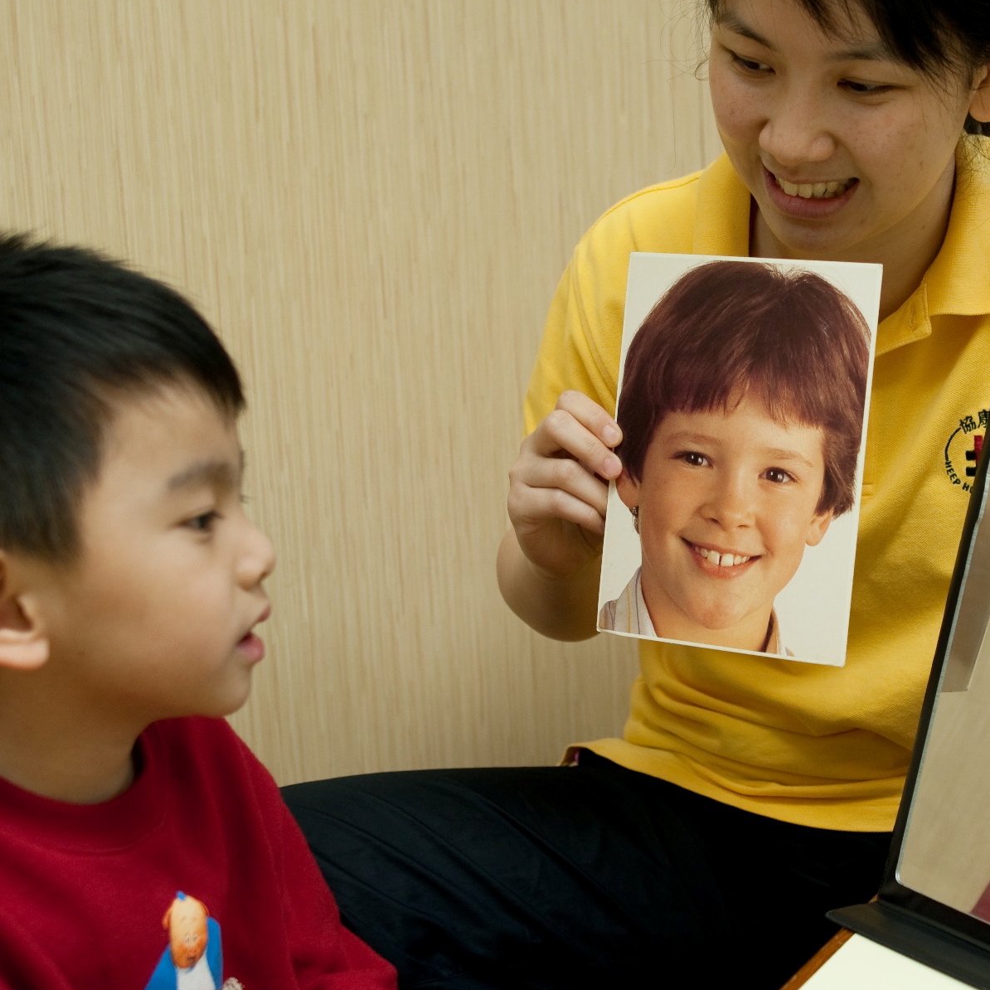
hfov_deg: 26.5
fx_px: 2071
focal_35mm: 64
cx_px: 744
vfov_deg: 26.9
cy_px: 434
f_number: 2.8
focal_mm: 28
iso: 250
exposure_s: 1/80
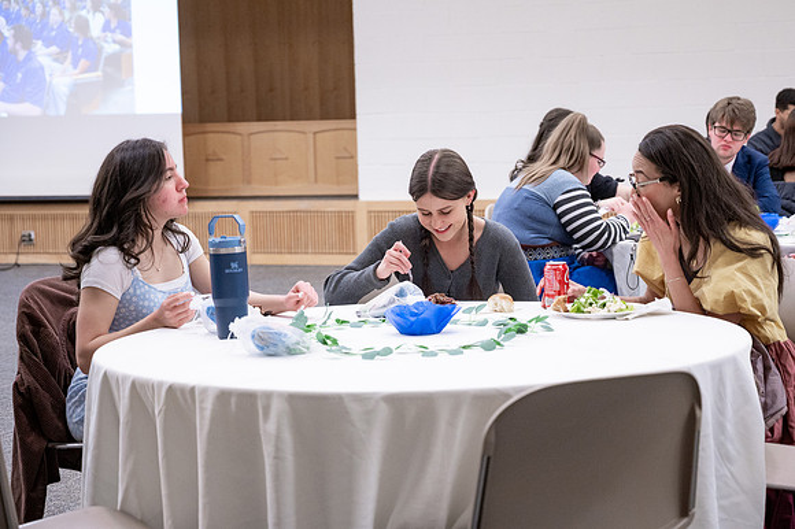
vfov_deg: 17.2
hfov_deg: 25.6
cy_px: 251
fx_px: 1747
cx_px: 446
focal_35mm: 79
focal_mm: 70
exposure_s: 1/200
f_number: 4
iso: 1600
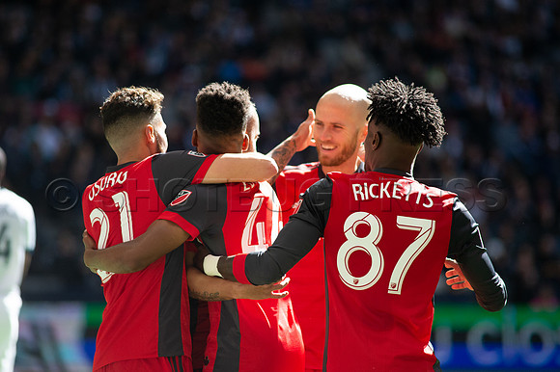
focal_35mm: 300
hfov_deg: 6.9
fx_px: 4664
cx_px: 280
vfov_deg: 4.6
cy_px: 186
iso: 2000
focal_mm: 300
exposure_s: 1/4000
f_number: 4
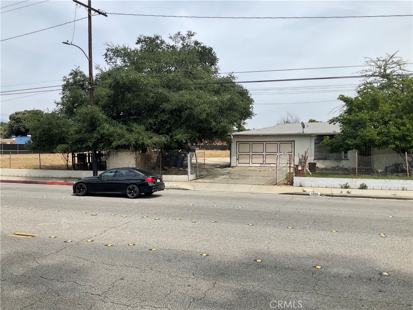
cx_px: 206
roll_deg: -0.2
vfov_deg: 48.2
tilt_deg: +2.0
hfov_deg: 61.7
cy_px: 155
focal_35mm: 29
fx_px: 346
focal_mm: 3
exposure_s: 1/2667
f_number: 1.8
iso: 16
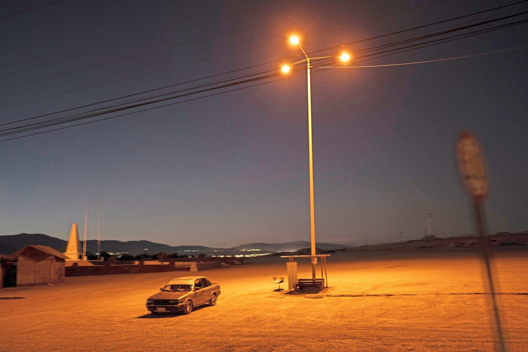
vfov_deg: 37.8
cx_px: 264
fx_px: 513
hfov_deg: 54.4
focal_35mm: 35
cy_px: 176
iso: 1250
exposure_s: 1/50
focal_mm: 35
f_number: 1.4
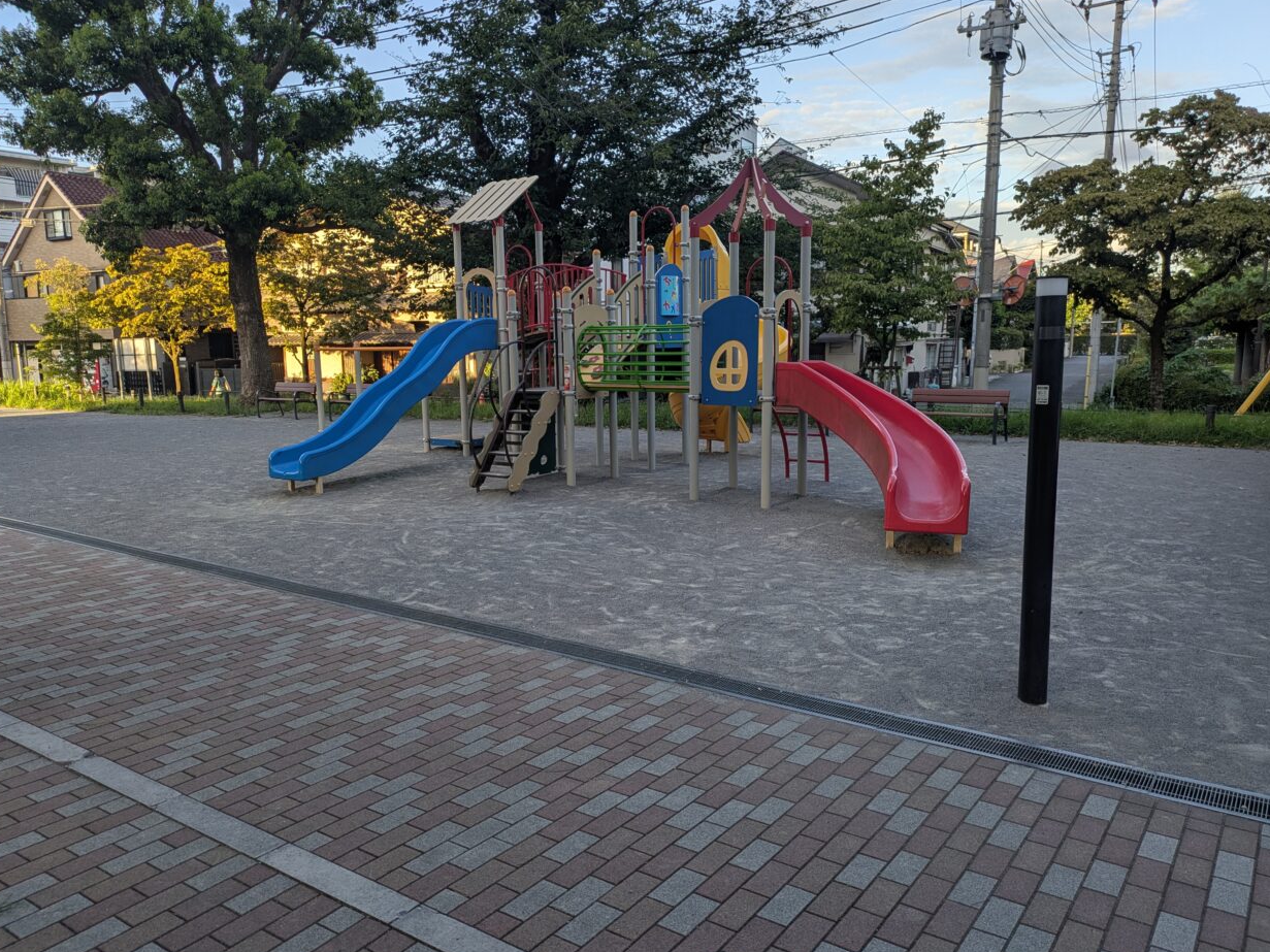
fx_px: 954
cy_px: 469
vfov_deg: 53.1
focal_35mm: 26
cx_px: 614
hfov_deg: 67.3
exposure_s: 1/421
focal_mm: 5.43
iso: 42
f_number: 1.89
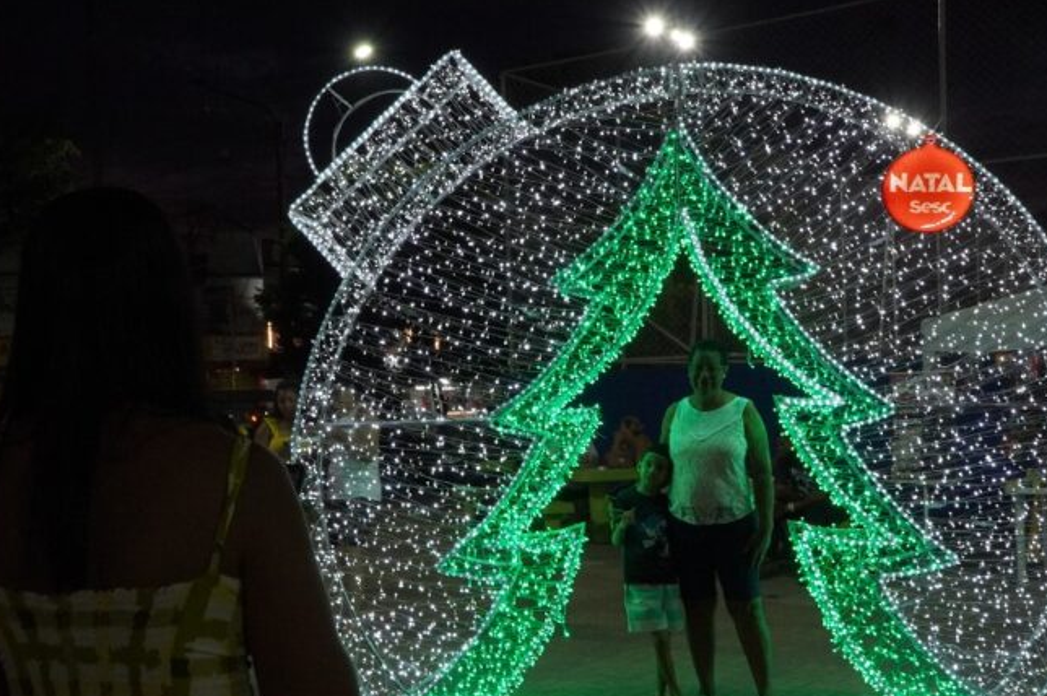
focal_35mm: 41
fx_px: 1191
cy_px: 398
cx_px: 499
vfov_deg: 32.5
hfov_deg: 47.4
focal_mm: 22
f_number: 13
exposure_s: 1/80
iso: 4000
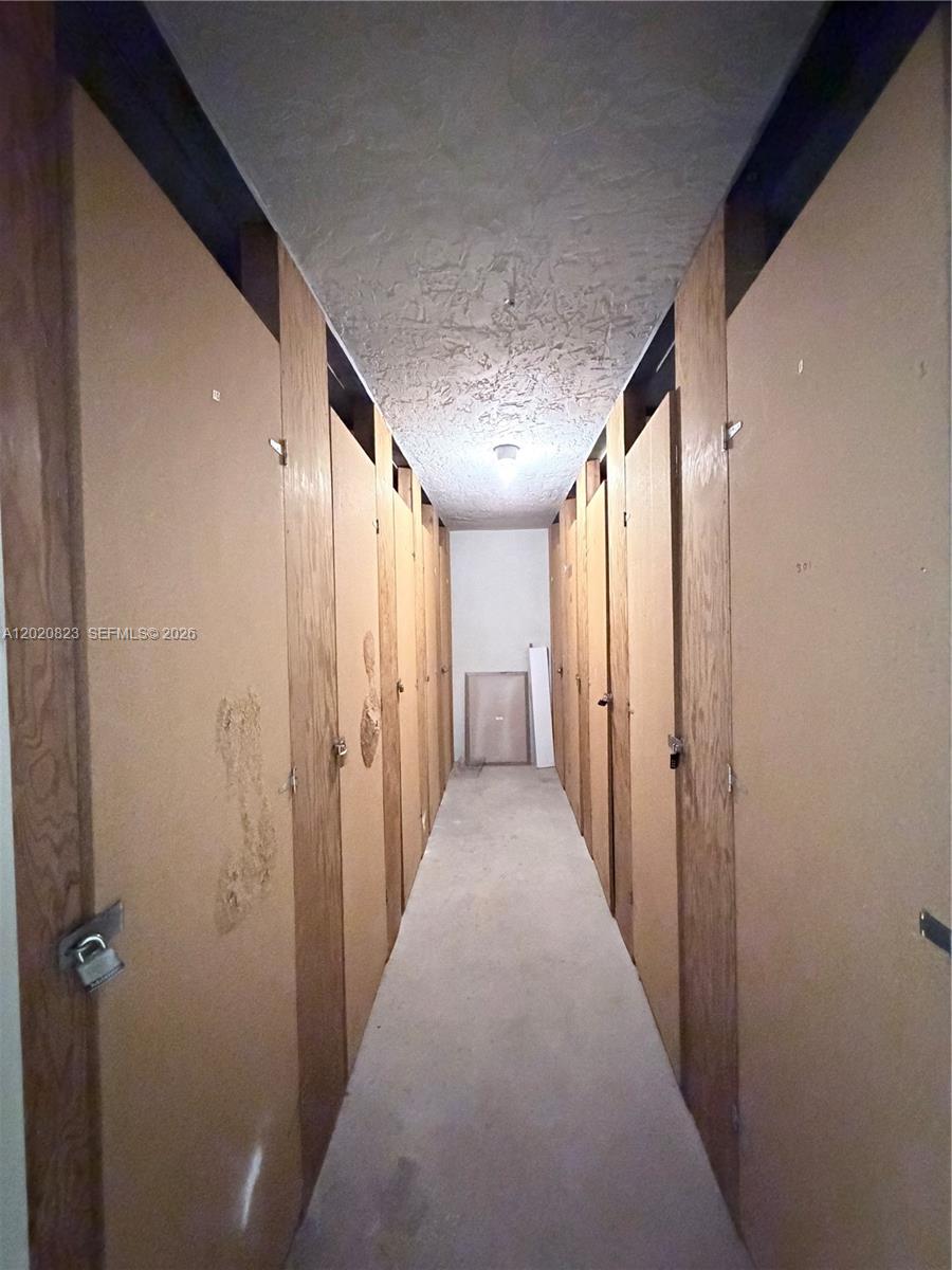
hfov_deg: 85.7
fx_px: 513
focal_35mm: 14
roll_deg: +1.0
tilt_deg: -0.7
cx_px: 476
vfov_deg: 102.1
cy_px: 635
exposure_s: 1/24
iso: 3200
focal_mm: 2.22
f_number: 2.2
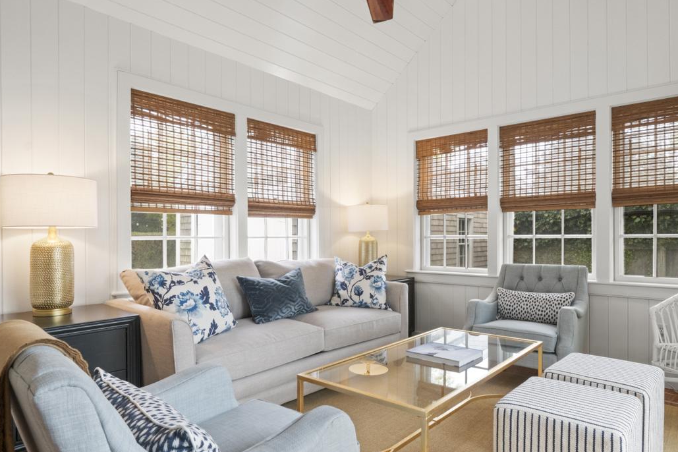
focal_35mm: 21
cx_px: 375
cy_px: 262
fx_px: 395
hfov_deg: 80.9
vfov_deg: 59.2
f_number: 11
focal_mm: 12
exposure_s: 1/13
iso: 1000
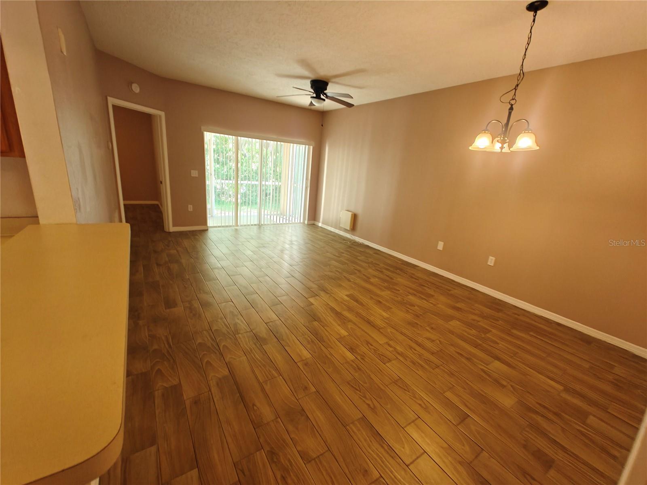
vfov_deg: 85.7
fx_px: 262
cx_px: 324
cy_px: 242
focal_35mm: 14
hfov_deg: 102.1
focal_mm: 2.62
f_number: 2.2
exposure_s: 1/30
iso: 250
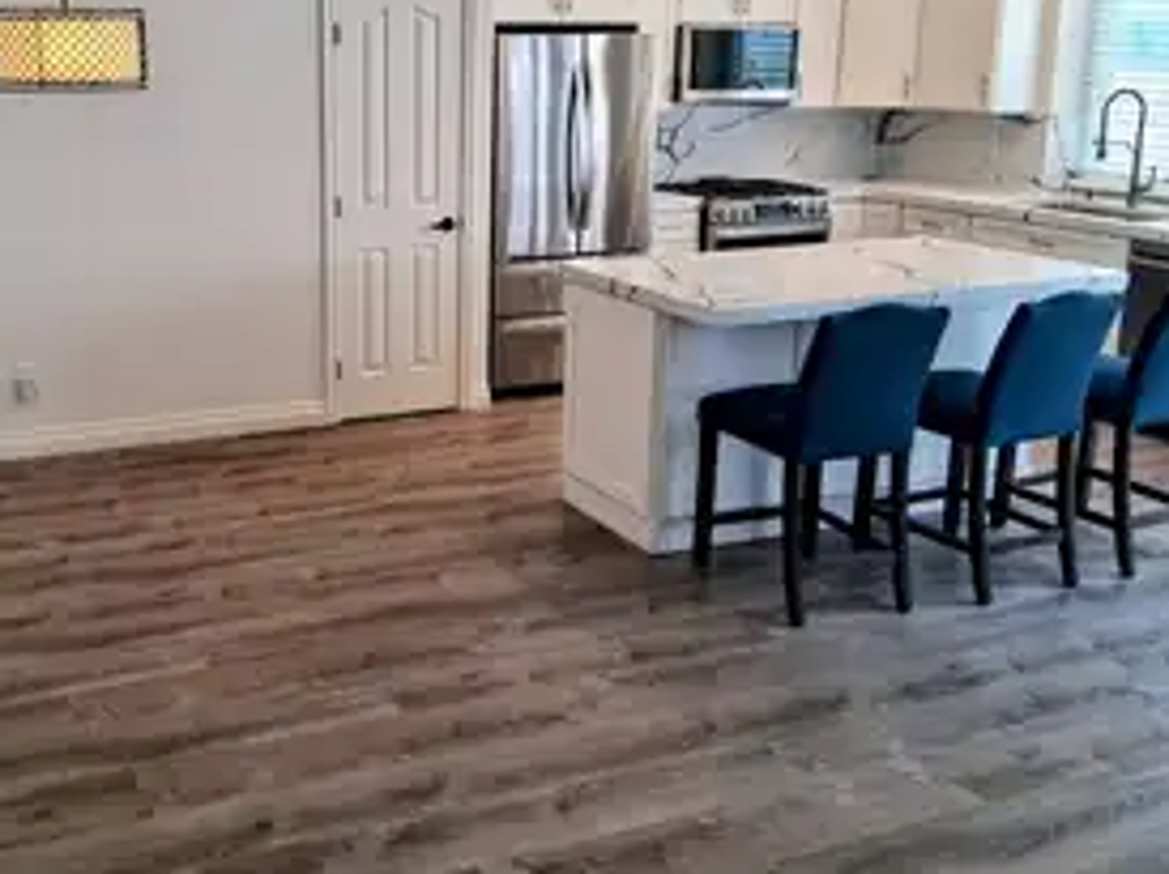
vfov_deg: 37.4
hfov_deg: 47.9
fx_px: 1282
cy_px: 320
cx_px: 358
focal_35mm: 38
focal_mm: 3.98
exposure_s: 1/100
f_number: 1.8
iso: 125
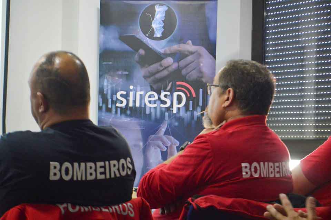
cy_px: 110
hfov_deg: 24.6
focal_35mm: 82
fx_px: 758
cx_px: 166
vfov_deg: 16.5
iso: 1600
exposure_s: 1/50
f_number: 5.6
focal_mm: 55
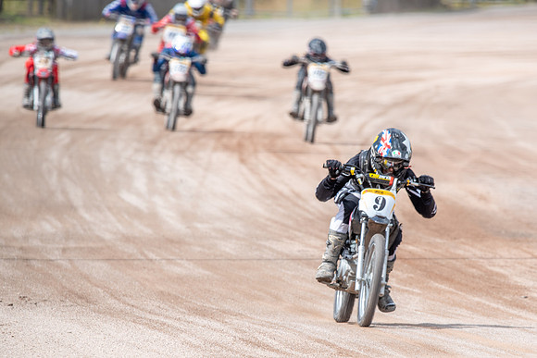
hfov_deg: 3.0
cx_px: 358
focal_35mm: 689
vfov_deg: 2.0
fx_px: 10283
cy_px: 247
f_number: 8
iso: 160
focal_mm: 500
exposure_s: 1/250
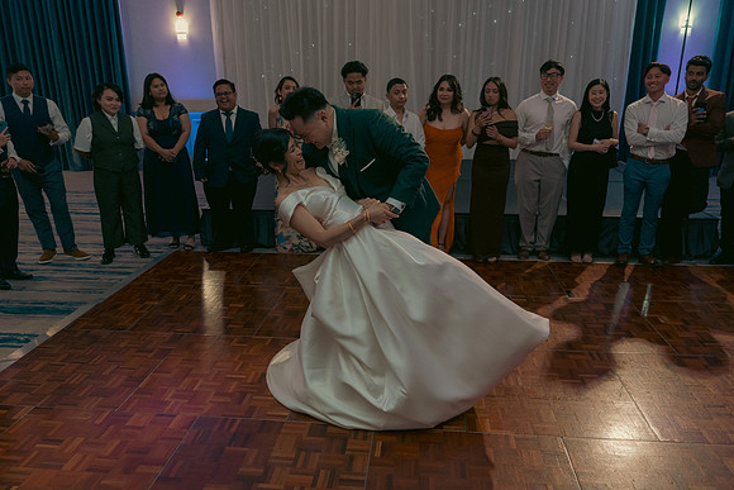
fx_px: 551
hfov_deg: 67.4
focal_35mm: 27
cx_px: 367
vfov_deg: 48.0
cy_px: 245
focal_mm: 27
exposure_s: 1/160
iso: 2500
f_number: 3.5
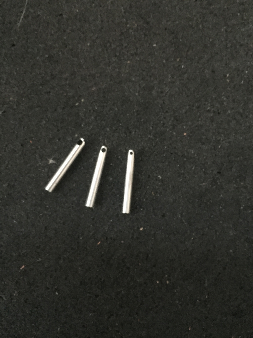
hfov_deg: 48.2
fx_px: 283
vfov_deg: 61.7
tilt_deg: -87.6
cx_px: 126
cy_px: 169
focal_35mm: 29
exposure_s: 1/4
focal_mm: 4.15
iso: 160
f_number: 2.2
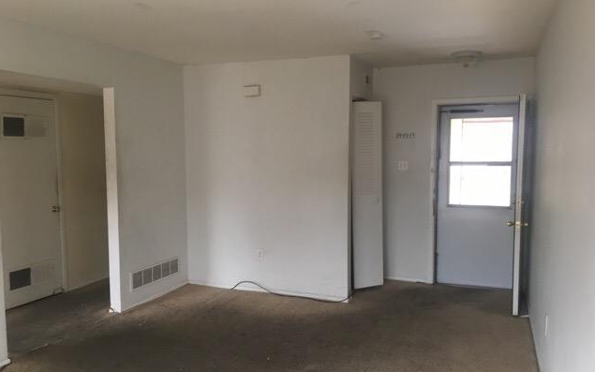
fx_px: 503
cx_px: 296
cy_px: 196
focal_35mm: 31
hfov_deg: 61.2
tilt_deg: -3.3
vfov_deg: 40.6
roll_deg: -1.0
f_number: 2.2
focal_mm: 4.15
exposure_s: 1/30
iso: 64
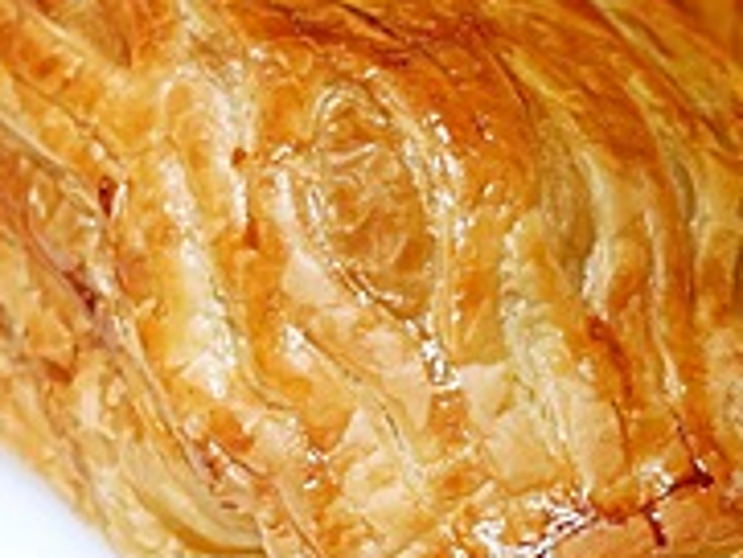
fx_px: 5928
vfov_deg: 5.4
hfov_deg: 7.1
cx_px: 710
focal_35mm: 276
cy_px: 224
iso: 200
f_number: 2
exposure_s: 1/500
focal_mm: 25
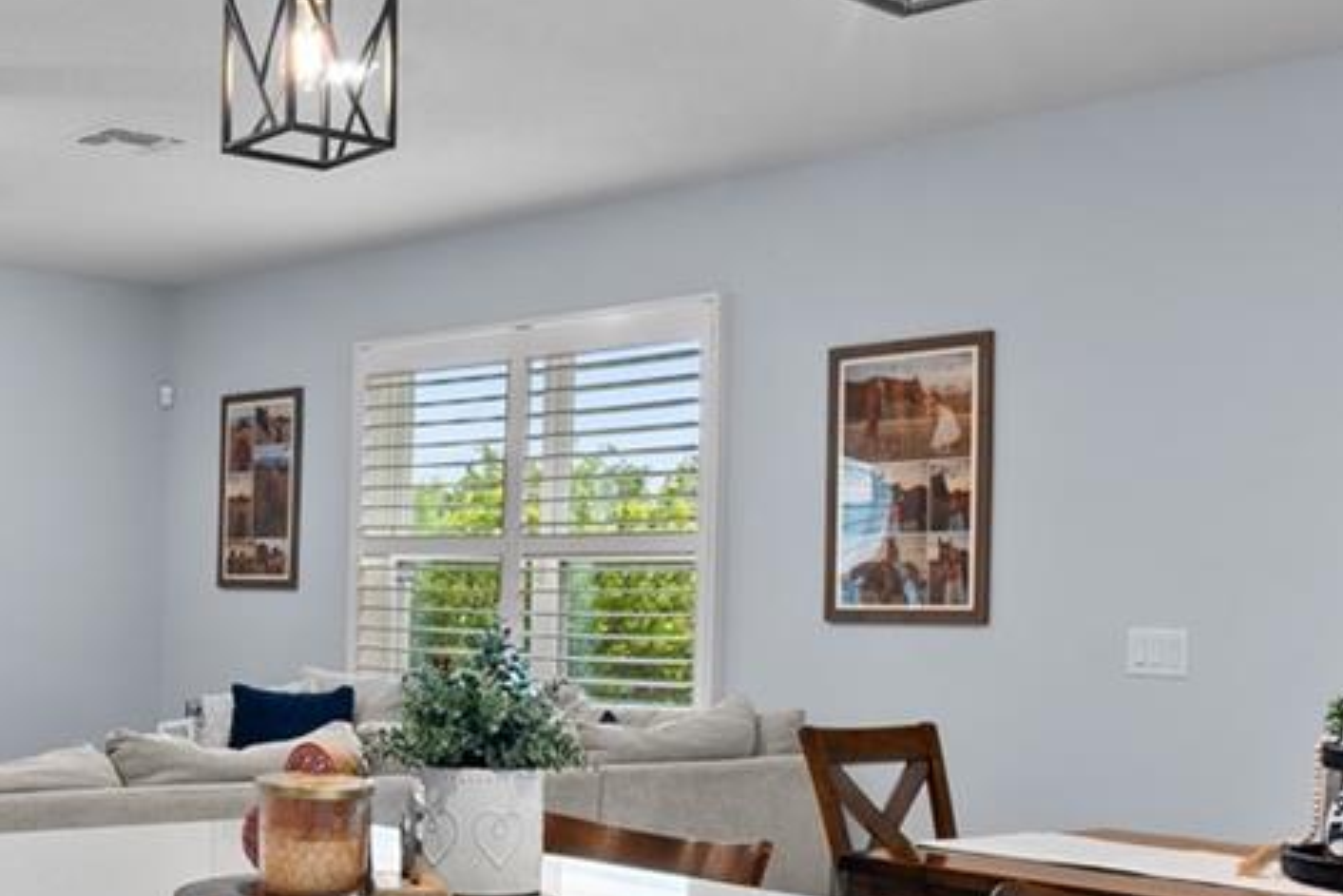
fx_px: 1902
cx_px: 402
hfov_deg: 38.3
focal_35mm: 51
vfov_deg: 26.3
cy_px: 631
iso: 100
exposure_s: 1
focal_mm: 10
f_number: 7.1
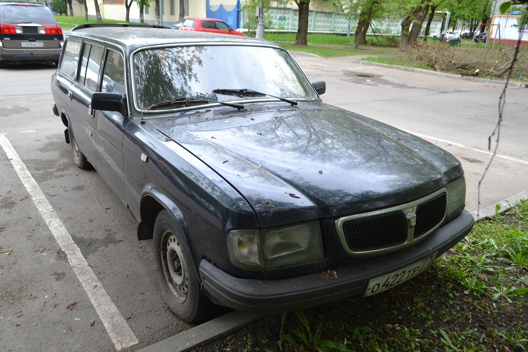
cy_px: 176
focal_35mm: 27
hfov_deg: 67.4
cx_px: 264
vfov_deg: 47.9
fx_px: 396
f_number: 5
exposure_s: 1/100
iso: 400
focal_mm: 18
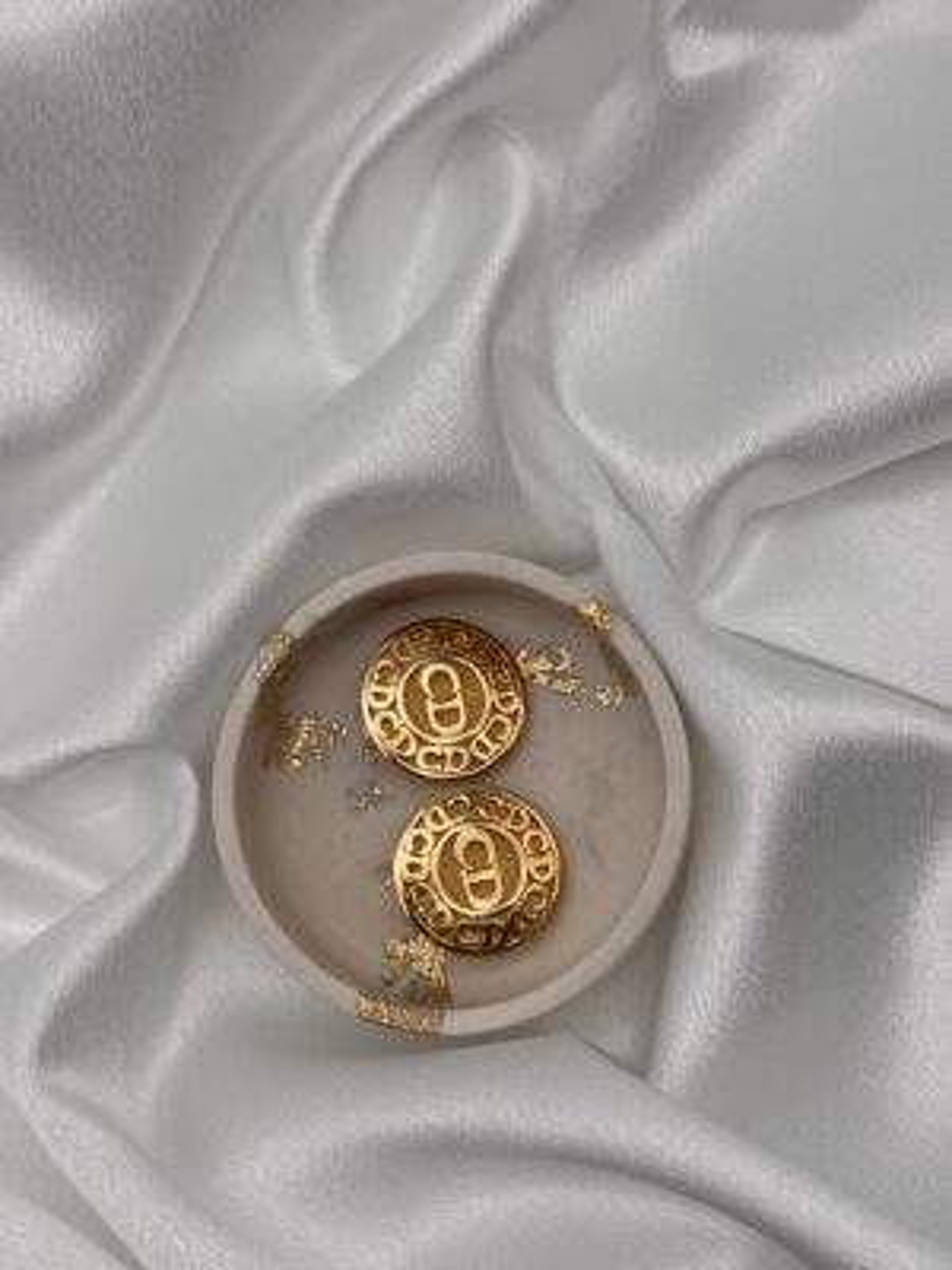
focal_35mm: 48
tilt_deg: -76.0
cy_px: 635
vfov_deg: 39.7
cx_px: 476
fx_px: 1760
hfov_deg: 30.3
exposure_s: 1/1312
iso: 64
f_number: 1.78
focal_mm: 6.76
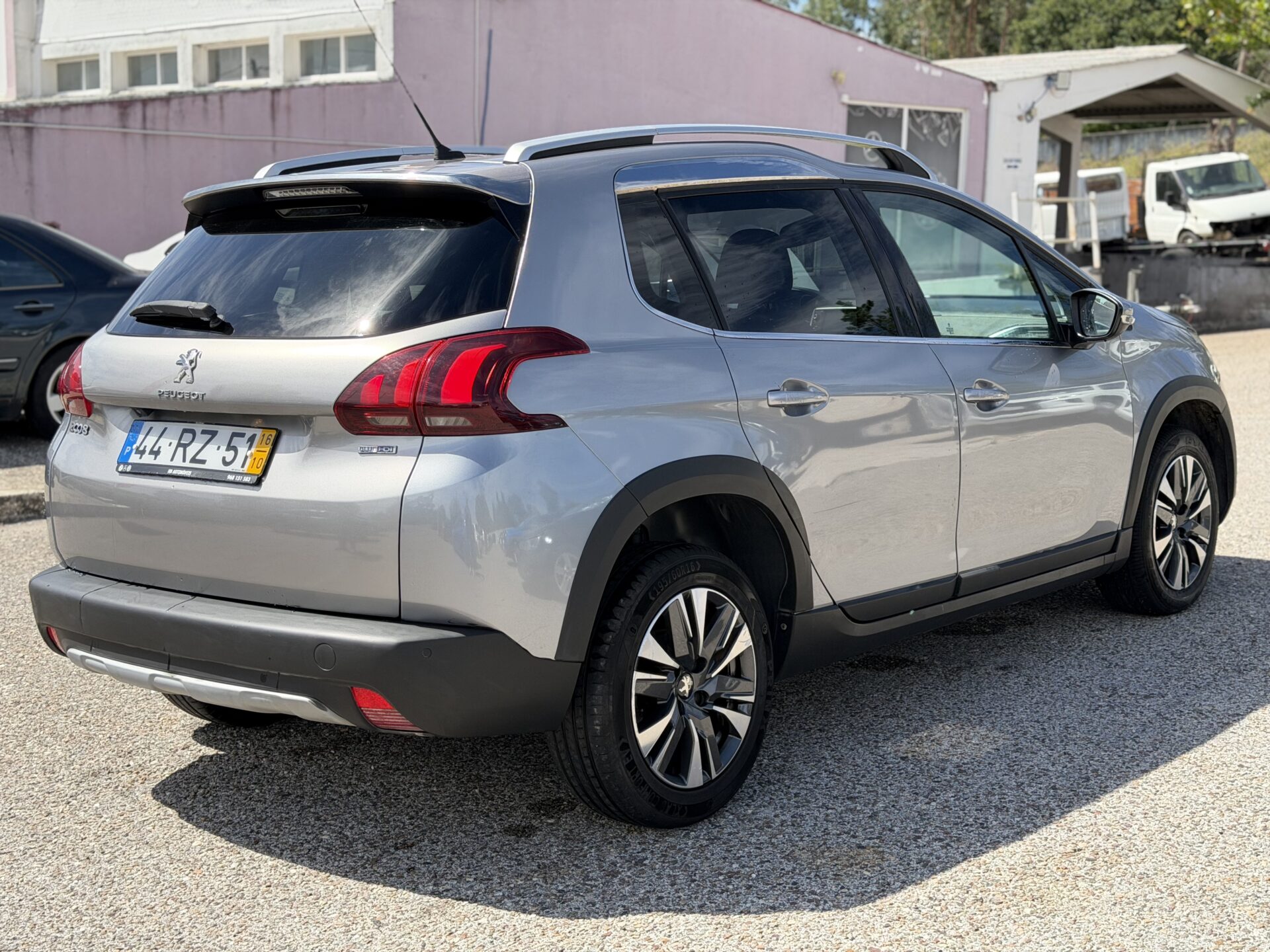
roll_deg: -1.5
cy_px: 476
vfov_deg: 30.3
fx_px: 1761
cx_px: 635
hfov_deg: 39.7
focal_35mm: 48
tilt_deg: -7.3
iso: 100
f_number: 1.78
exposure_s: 1/2033
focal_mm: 6.76
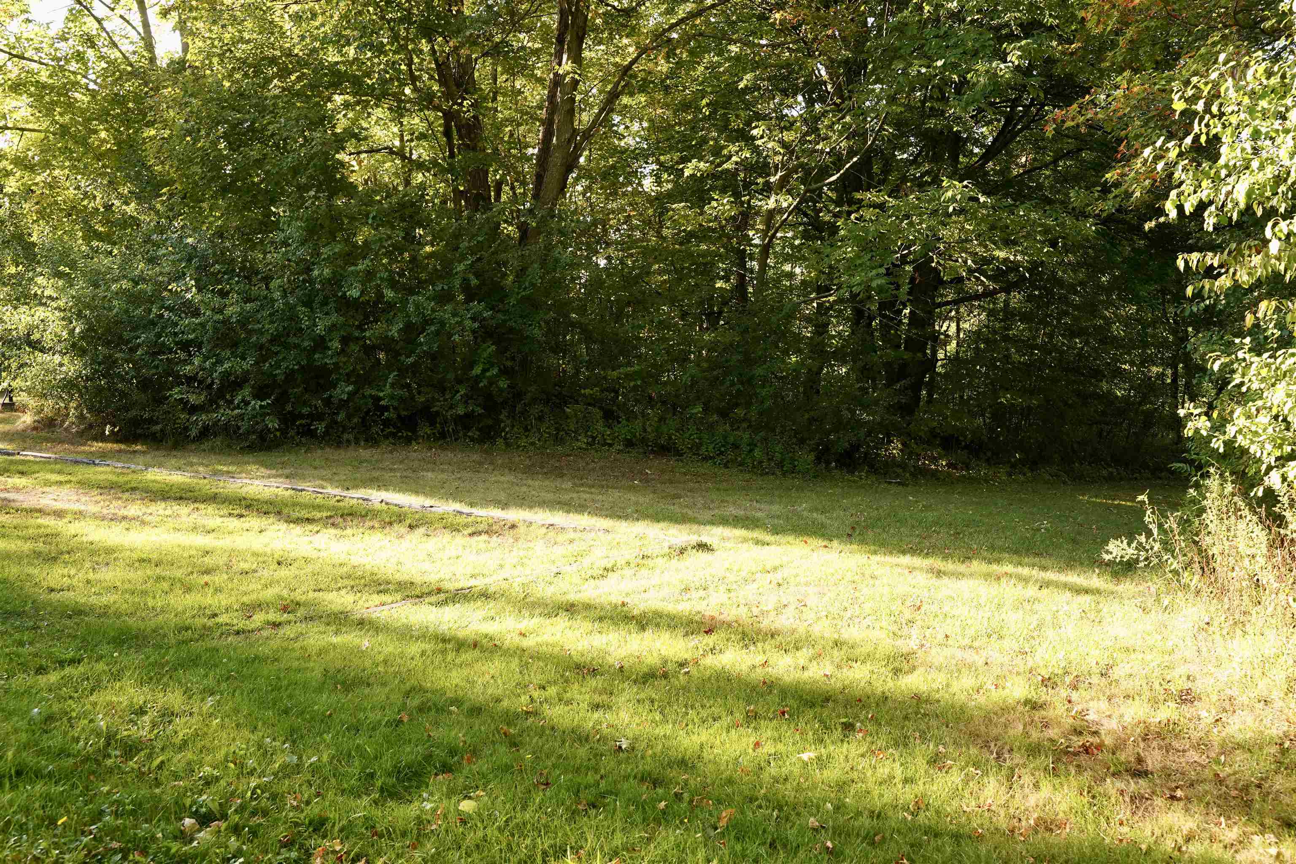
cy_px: 432
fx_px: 1008
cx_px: 648
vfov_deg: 46.4
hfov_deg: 65.5
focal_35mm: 28
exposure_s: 1/250
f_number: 7.1
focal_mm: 28
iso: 1600
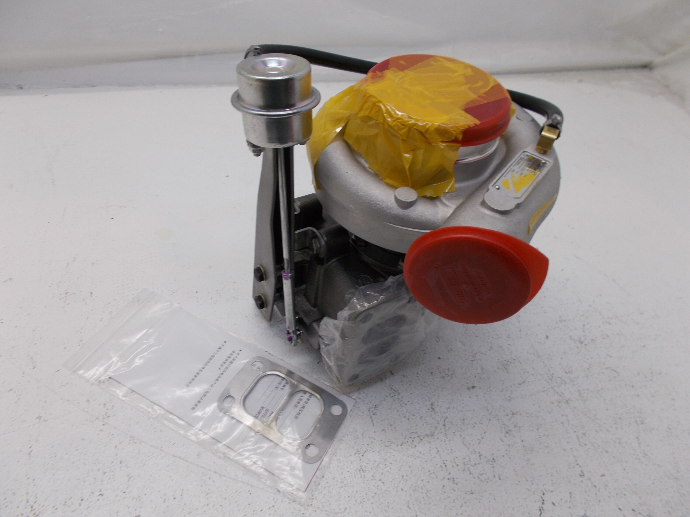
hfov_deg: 67.3
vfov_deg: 53.1
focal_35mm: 26
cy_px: 258
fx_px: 518
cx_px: 345
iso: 80
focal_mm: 4.6
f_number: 3.2
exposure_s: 1/25
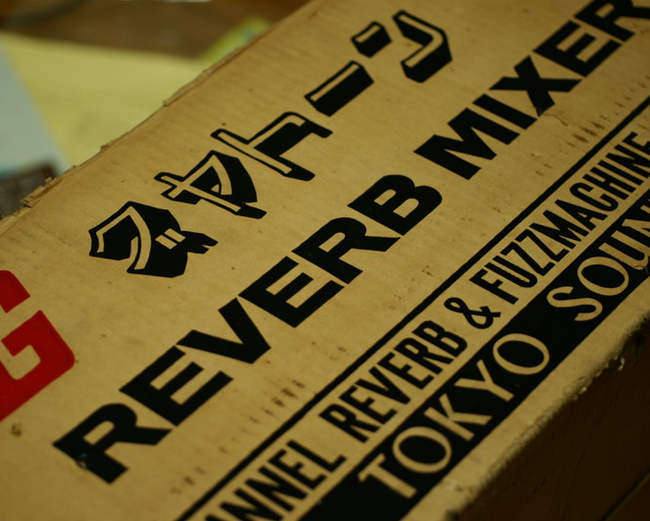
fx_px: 1636
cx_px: 273
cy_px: 260
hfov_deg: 22.5
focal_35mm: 85
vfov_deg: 18.1
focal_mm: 50
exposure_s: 1/20
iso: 200
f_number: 2.8
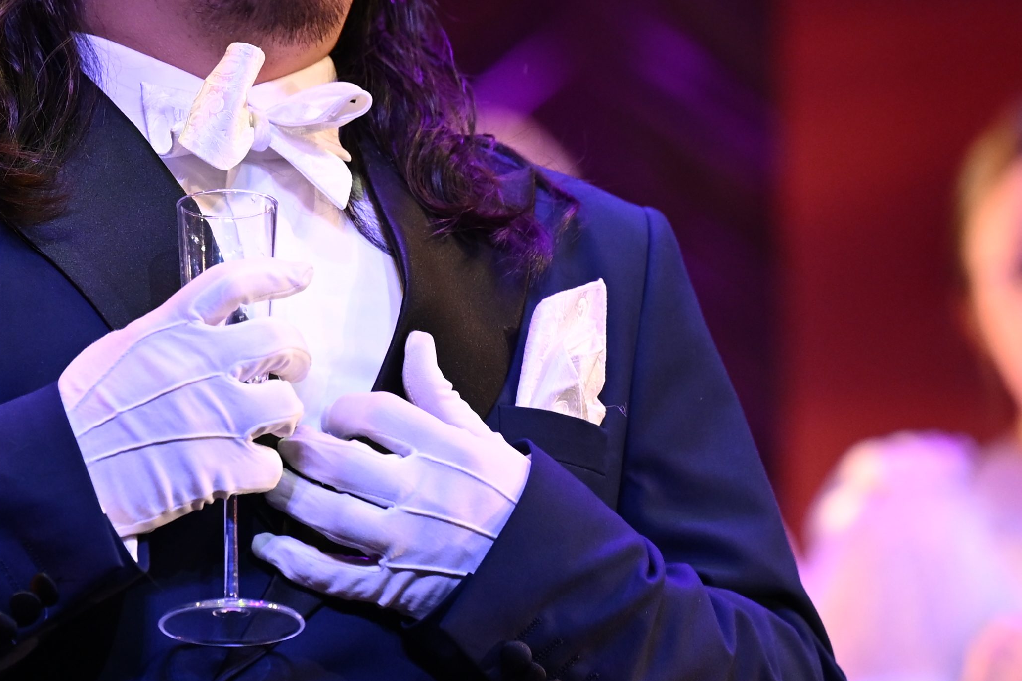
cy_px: 245
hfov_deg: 3.7
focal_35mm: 556
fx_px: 15783
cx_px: 33
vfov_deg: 2.5
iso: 1400
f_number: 2.8
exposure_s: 1/200
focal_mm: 190
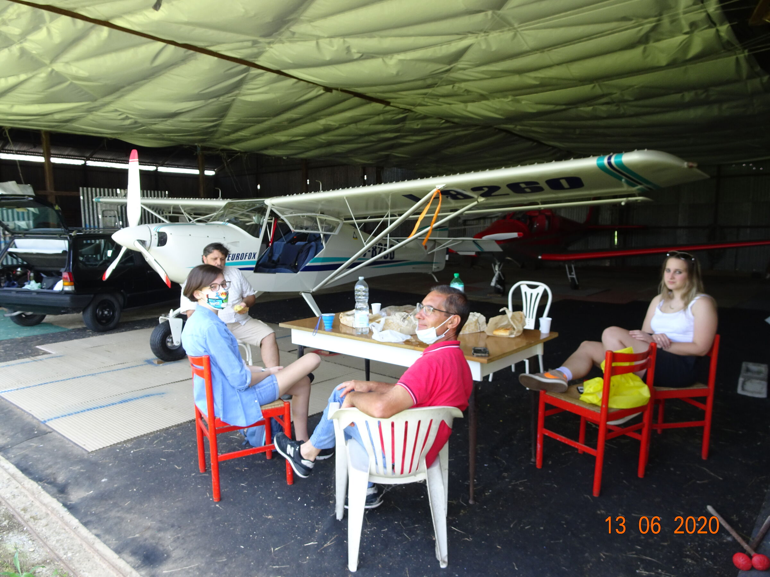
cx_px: 385
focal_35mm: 24
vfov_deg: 56.8
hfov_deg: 71.6
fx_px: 534
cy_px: 288
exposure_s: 1/60
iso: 80
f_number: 3.5
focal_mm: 4.1
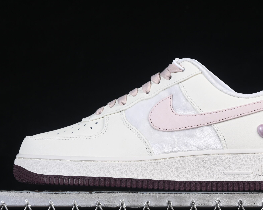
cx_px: 163
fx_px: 887
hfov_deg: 16.8
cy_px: 103
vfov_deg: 13.5
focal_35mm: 114
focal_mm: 50
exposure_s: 1/80
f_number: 8
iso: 160
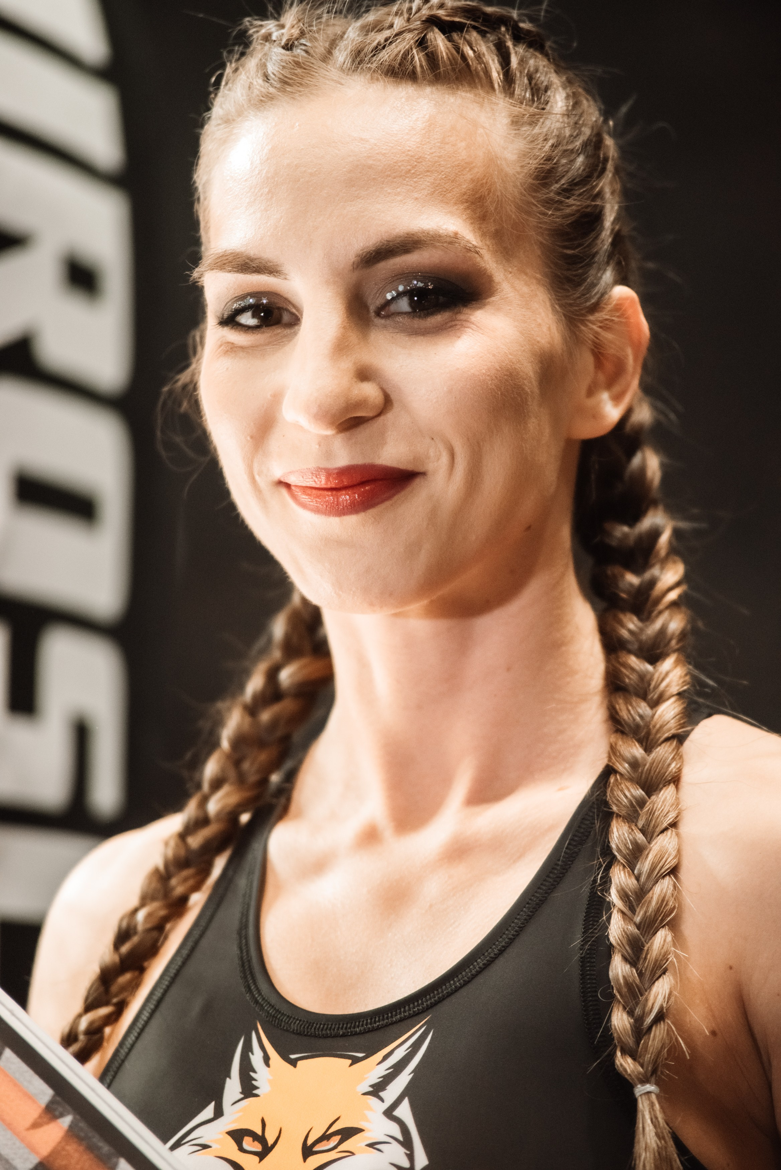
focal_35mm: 200
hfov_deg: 6.9
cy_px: 585
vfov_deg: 10.3
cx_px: 390
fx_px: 6503
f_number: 4
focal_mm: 200
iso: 2000
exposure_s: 1/250
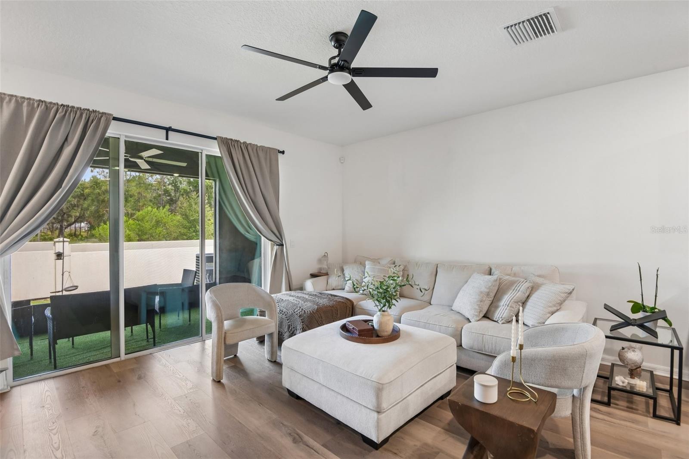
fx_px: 306
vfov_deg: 73.7
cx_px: 344
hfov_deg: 96.7
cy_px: 230
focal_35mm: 16
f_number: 8
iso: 400
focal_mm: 16
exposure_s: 1/20
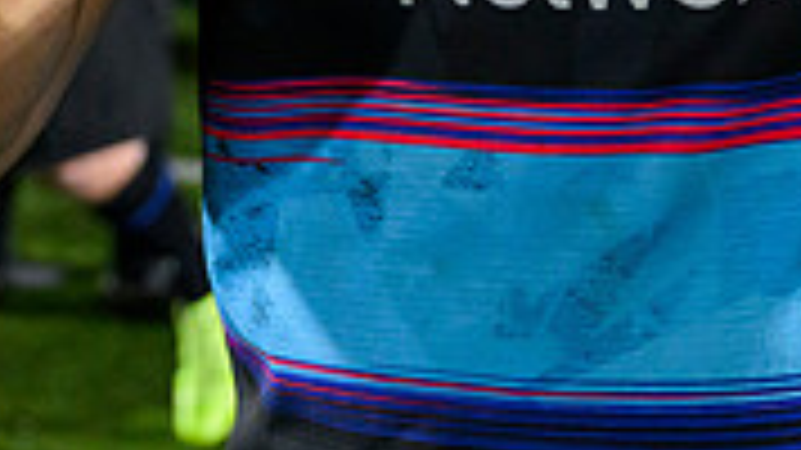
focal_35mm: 105
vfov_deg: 10.4
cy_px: -526
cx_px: 582
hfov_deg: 20.2
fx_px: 2229
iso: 5000
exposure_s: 1/2000
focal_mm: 26.5
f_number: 3.2
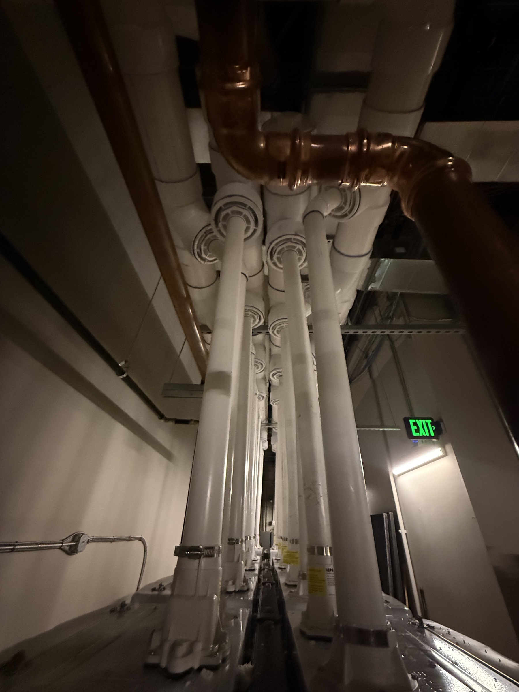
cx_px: 260
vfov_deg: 102.1
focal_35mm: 14
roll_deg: -3.8
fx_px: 280
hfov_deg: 85.7
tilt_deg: +35.0
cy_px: 346
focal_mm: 2.22
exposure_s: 1/33
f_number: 2.2
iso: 1600
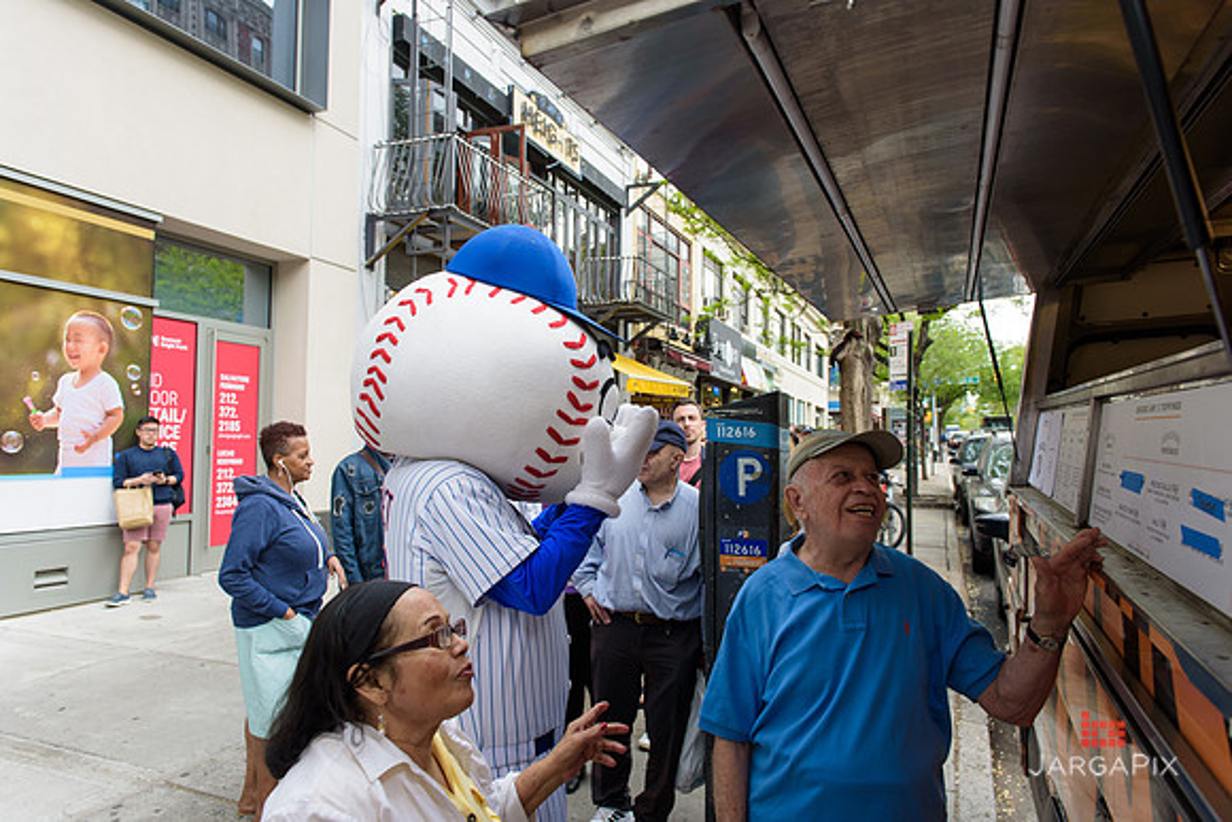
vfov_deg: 53.2
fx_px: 821
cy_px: 411
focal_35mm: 24
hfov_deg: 73.7
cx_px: 616
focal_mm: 24
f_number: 4
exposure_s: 1/250
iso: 200
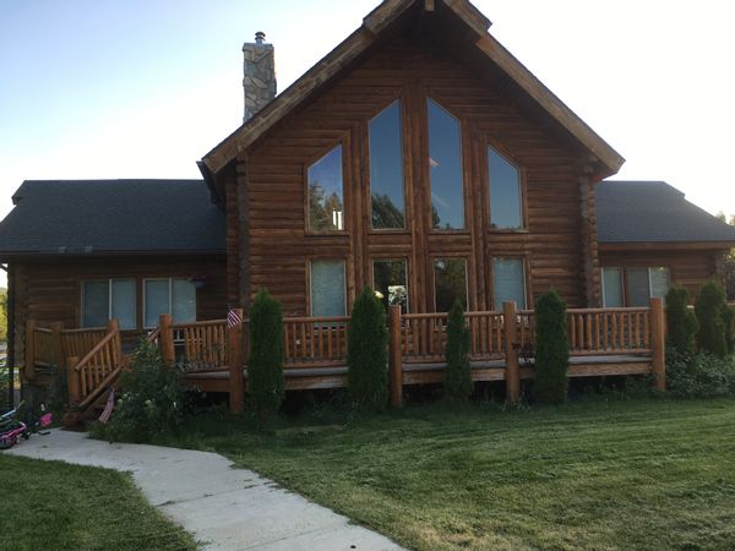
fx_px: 616
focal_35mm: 29
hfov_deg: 61.7
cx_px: 368
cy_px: 276
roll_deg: +3.2
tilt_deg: +4.1
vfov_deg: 48.2
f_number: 2.2
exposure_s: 1/169
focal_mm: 4.15
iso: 25
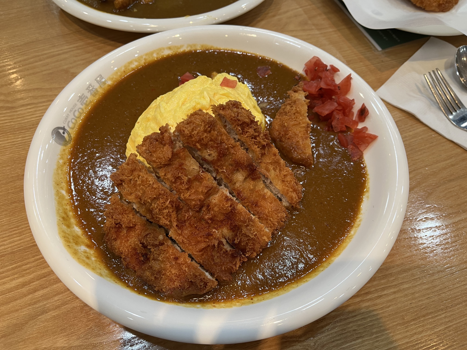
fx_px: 351
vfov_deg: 53.1
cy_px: 175
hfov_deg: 67.3
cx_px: 234
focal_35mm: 26
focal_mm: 5.1
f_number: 1.6
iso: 100
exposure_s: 1/60
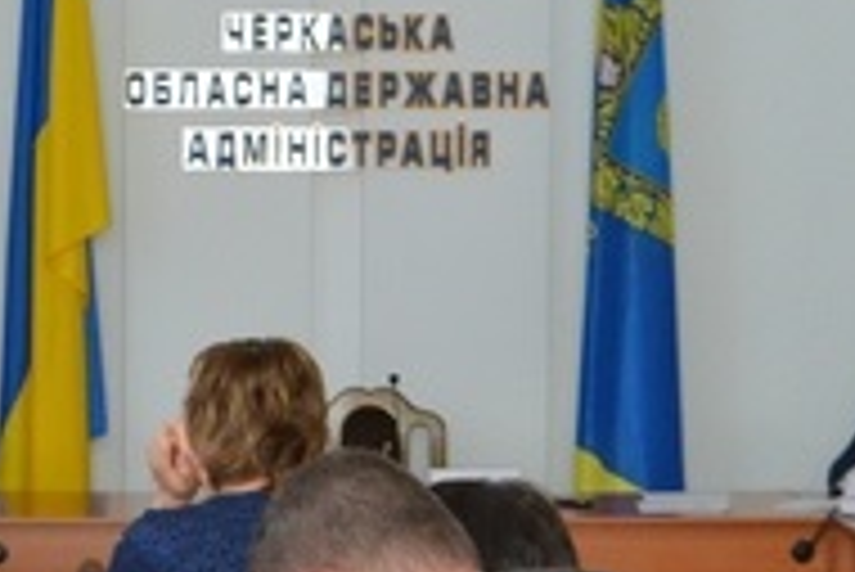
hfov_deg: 11.9
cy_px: 606
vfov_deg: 7.9
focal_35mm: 172
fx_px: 4088
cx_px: 117
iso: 1800
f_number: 5
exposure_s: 1/60
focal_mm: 34
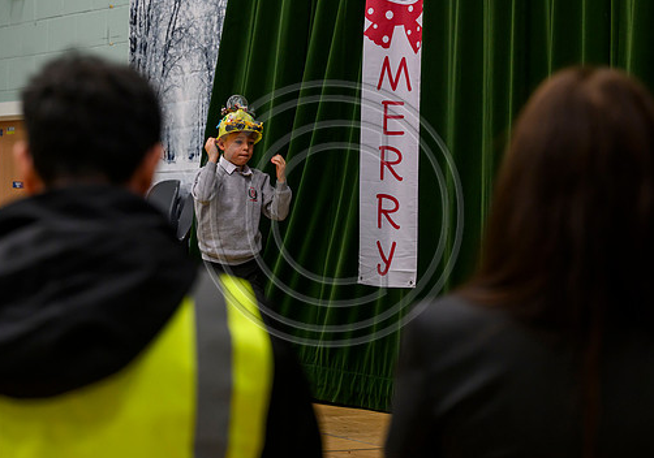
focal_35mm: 100
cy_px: 207
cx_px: 325
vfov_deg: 14.2
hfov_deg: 20.1
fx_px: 1846
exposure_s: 1/200
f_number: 4
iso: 2000
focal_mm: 82
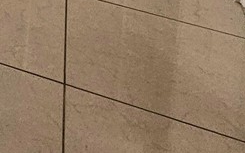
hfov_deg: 15.6
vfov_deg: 10.2
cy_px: -316
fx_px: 601
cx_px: -304
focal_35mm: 90
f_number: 2.2
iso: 100
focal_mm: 2.2
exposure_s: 1/60.2
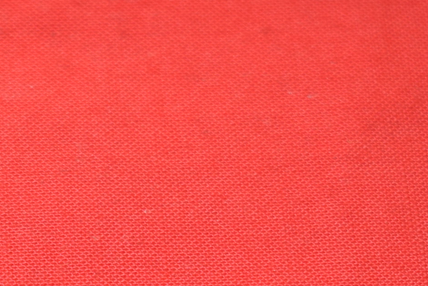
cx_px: -42
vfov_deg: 6.2
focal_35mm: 221
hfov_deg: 9.2
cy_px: 421
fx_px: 2629
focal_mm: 46
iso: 400
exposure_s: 1/30
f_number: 5.6
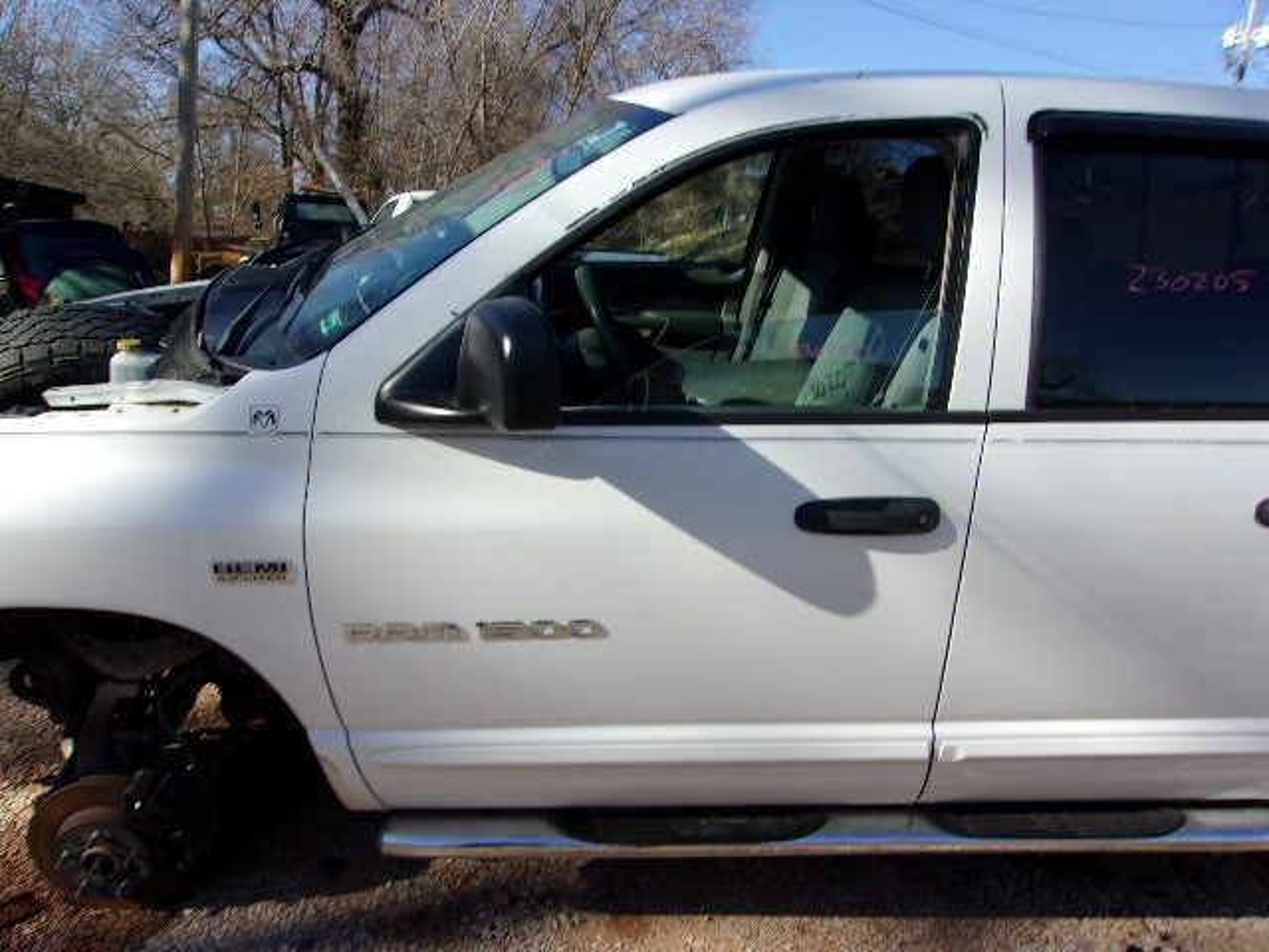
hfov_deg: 65.3
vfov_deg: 51.4
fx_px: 990
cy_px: 476
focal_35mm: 27
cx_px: 634
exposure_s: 1/58
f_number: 10.4
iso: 80
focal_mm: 4.9
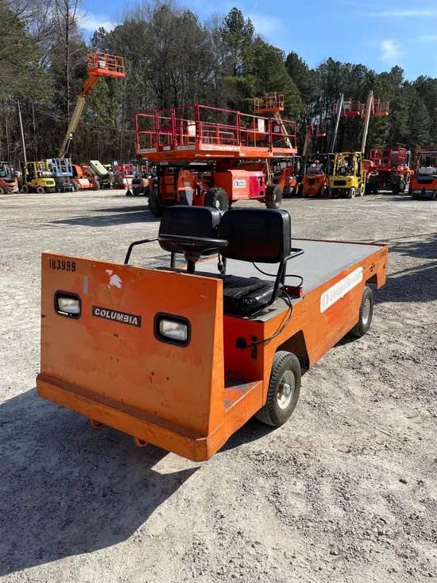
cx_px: 218
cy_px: 292
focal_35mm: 26
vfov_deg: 67.3
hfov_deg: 53.1
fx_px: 438
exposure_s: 1/4000
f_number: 1.6
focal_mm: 4.2
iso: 50
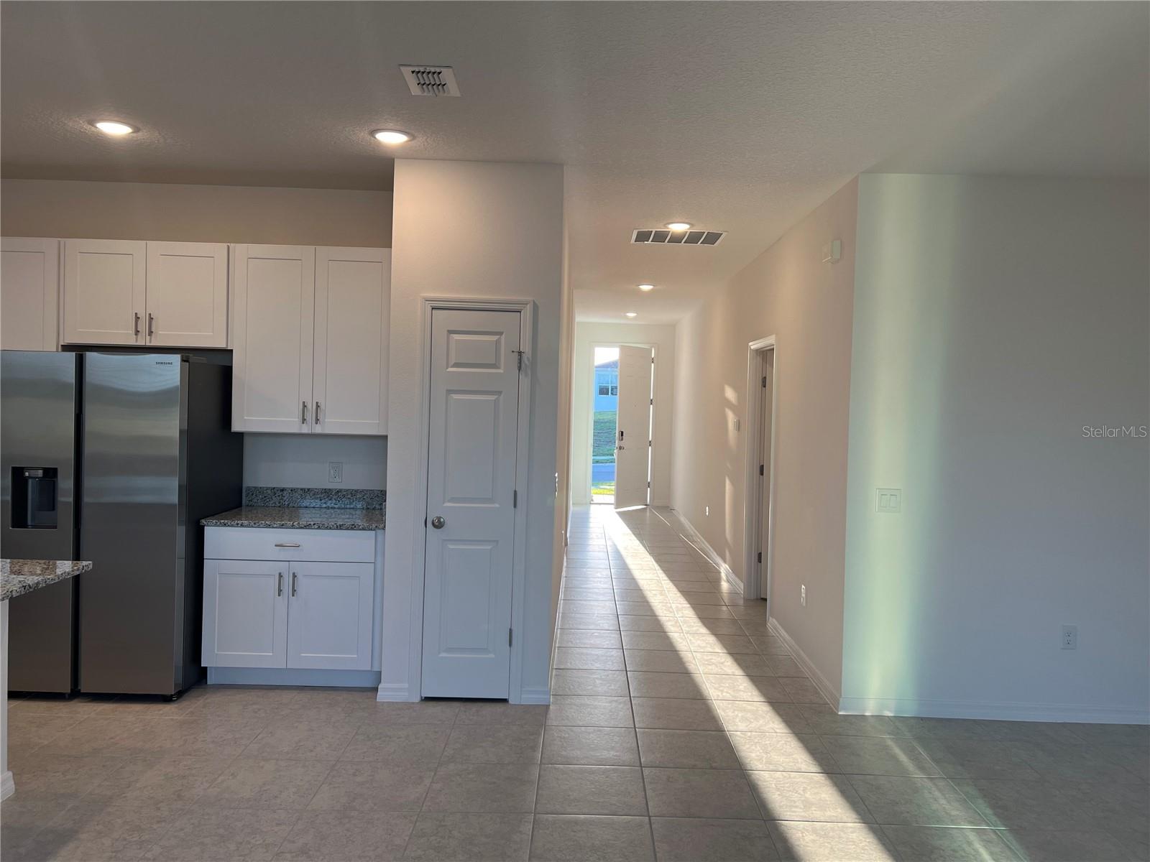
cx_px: 575
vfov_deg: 53.1
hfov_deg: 67.3
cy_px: 431
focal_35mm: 26
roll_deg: -1.0
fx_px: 864
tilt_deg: -2.9
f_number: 1.5
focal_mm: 5.7
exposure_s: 1/139
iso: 40
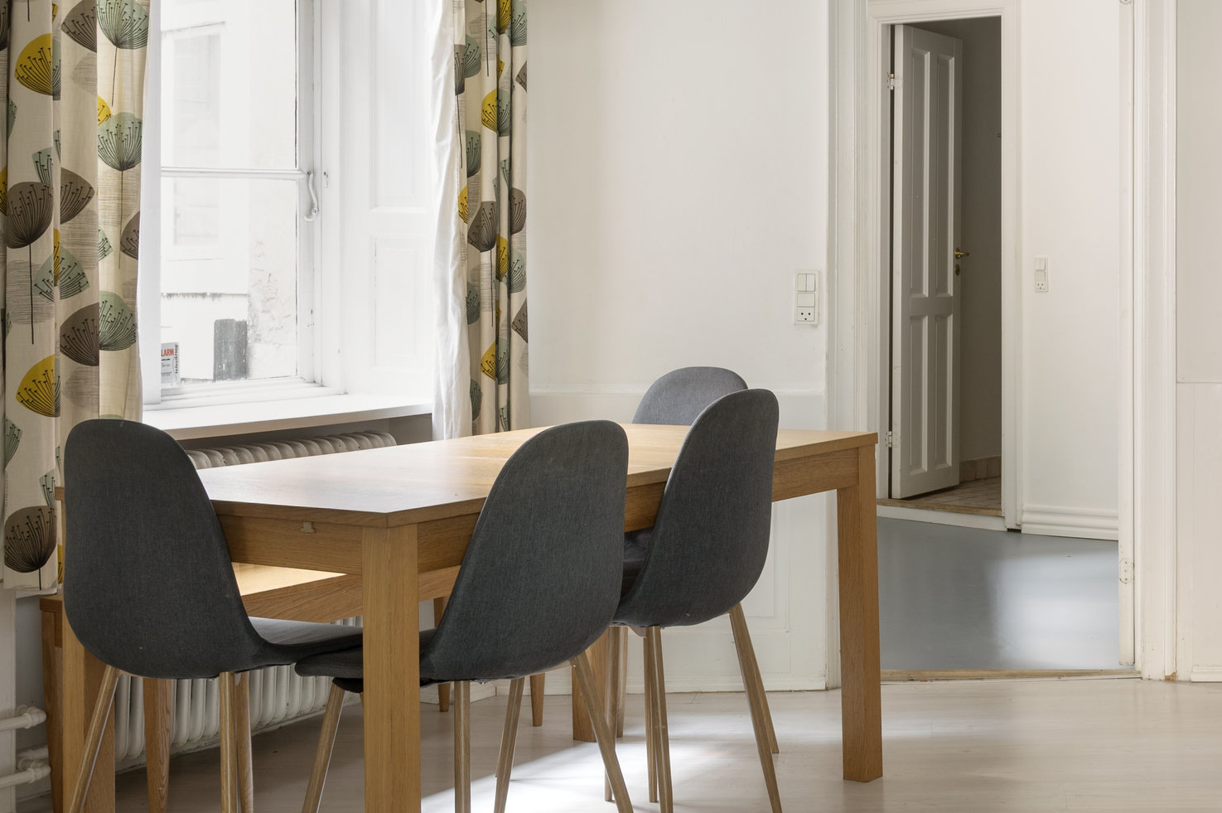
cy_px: 286
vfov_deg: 22.9
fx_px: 2001
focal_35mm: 59
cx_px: 977
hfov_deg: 33.0
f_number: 11
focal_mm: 29
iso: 100
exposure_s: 15
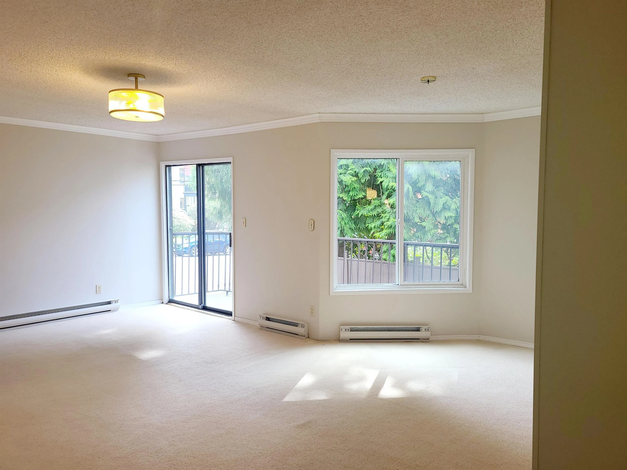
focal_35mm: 26
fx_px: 471
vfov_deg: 53.1
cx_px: 314
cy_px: 235
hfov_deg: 67.3
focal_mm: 5.4
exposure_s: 1/120
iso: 40
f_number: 1.8
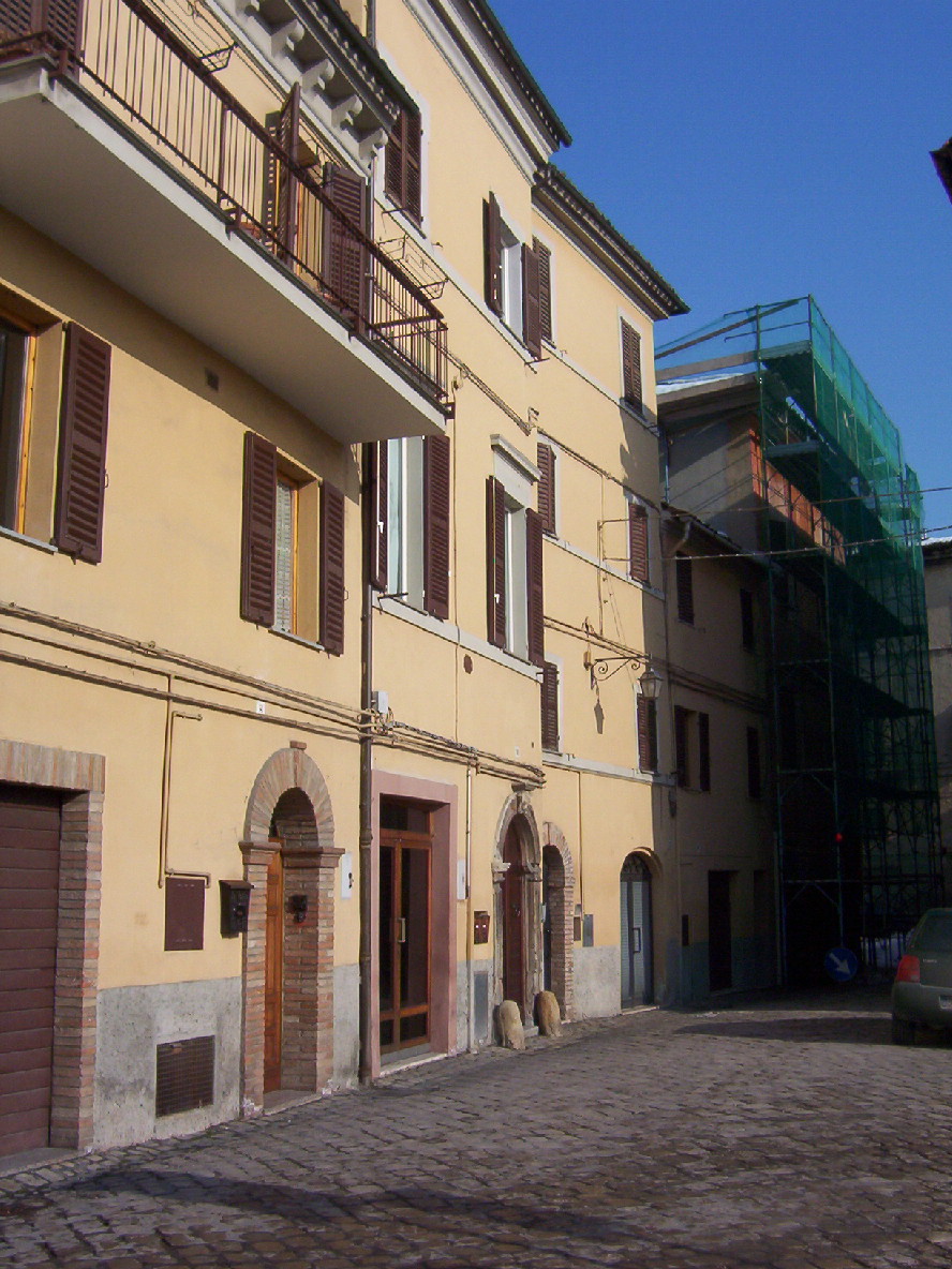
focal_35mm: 36
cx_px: 476
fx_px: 1320
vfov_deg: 51.4
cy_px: 634
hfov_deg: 39.7
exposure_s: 1/1418
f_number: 5.24
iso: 100
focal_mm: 5.54
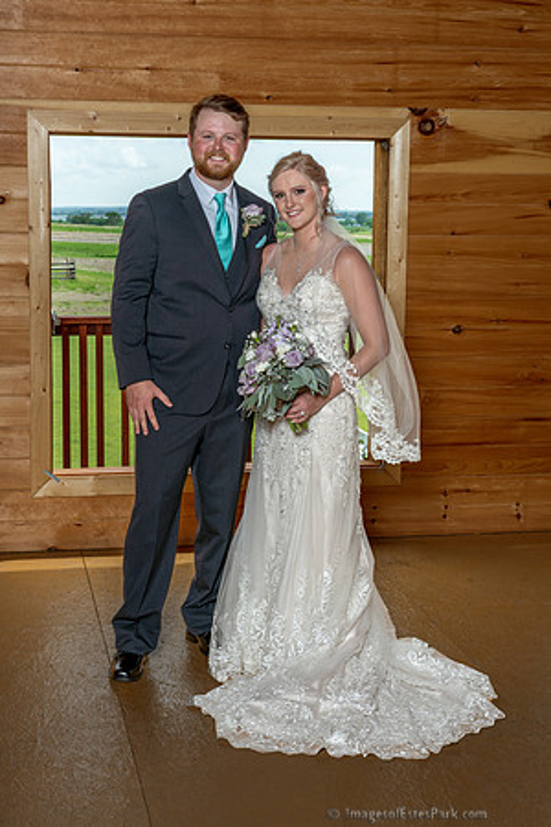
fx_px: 1033
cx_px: 276
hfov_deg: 29.9
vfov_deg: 43.6
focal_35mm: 45
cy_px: 414
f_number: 7.1
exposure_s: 1/250
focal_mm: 45
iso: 100
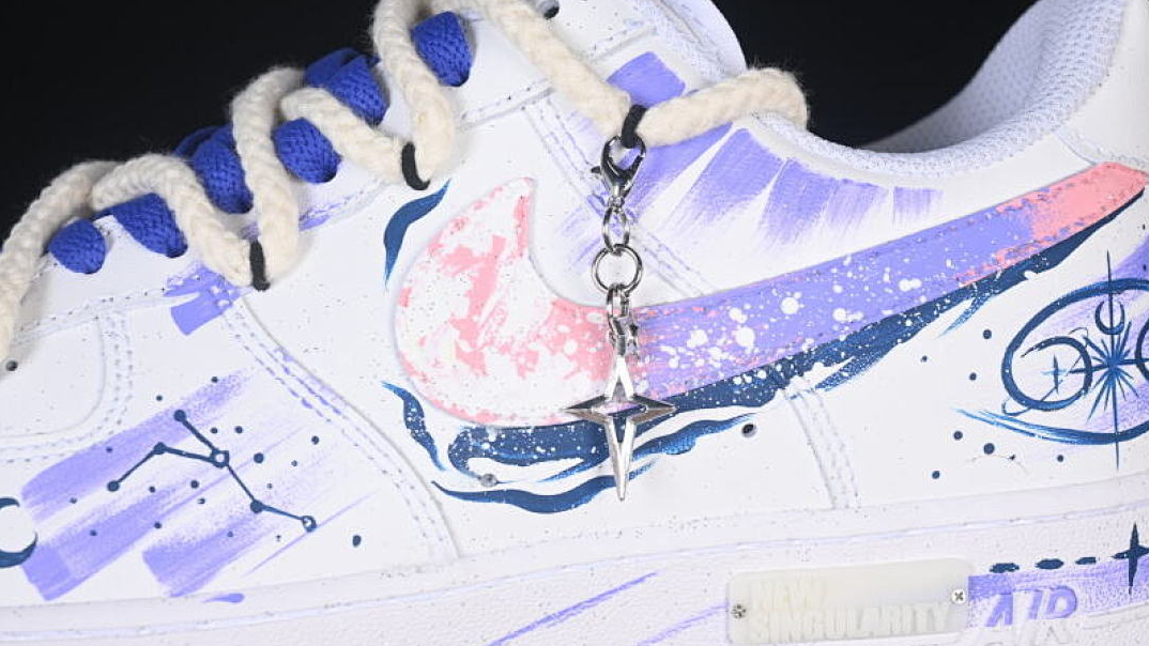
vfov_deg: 15.3
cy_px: 357
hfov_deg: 26.9
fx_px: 2407
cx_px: 576
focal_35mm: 79
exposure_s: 1/100
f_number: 7.1
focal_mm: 50
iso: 160
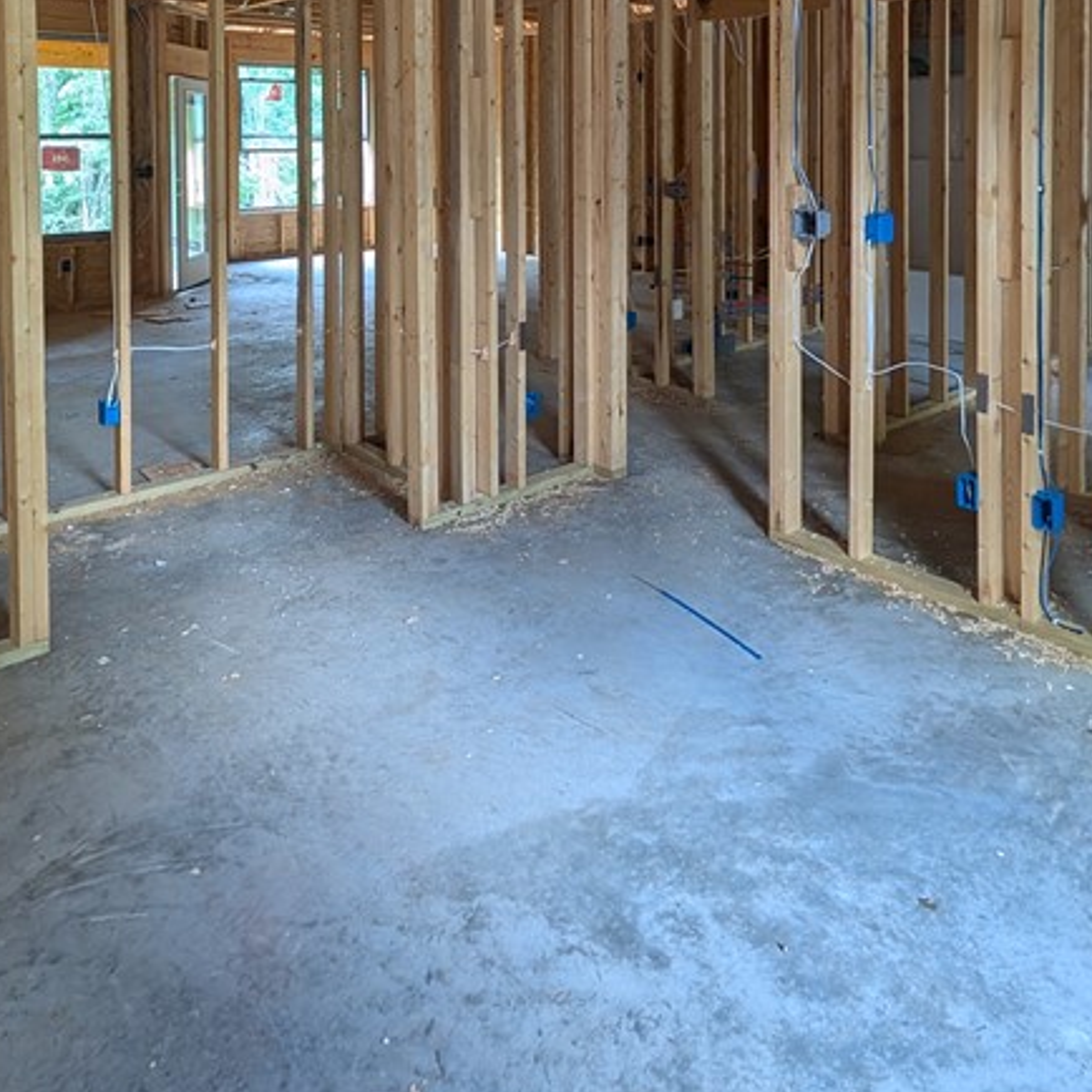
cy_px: 151
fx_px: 892
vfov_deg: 56.1
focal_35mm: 25
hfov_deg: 62.9
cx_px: 567
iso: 247
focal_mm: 2.02
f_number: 1.7
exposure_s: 1/86.2
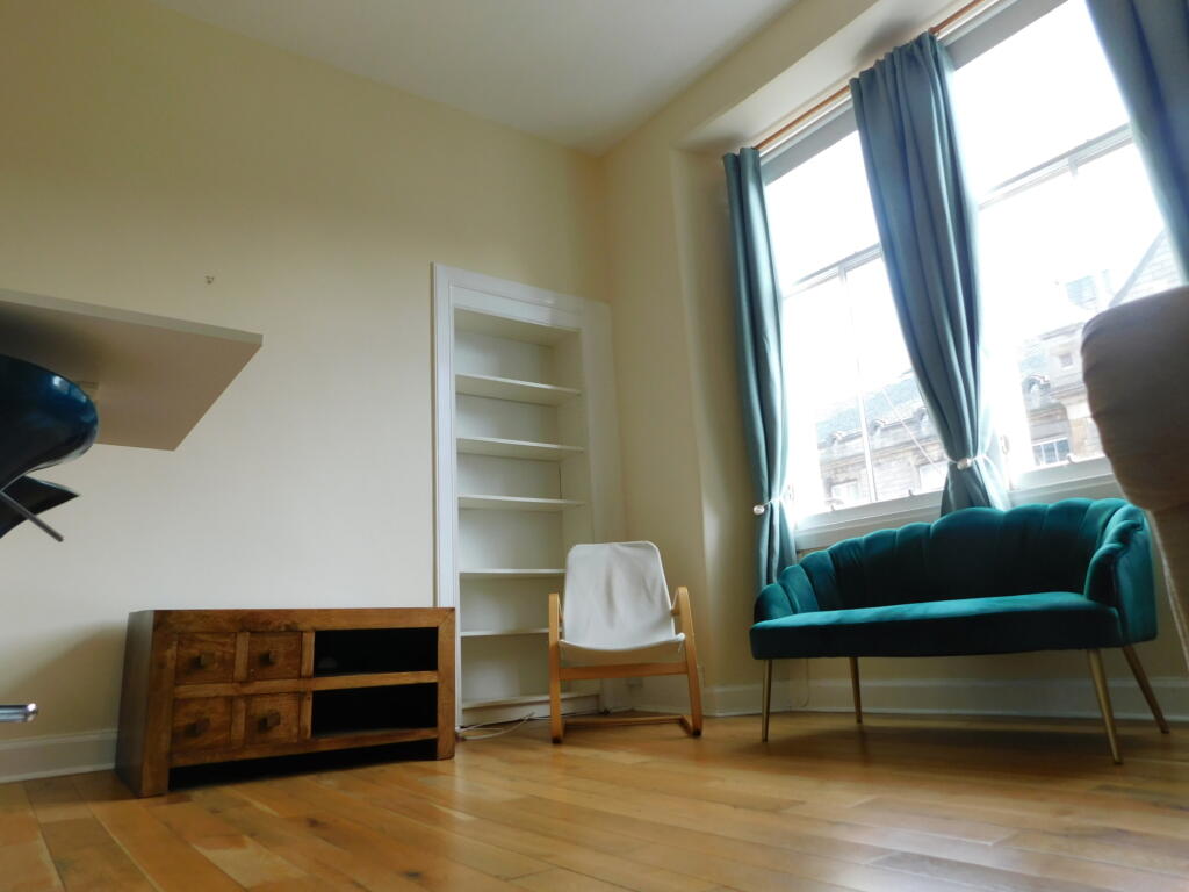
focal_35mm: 24
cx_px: 594
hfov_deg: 71.6
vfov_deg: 56.8
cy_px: 446
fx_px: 824
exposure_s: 1/100
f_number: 3
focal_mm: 4.1
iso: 125
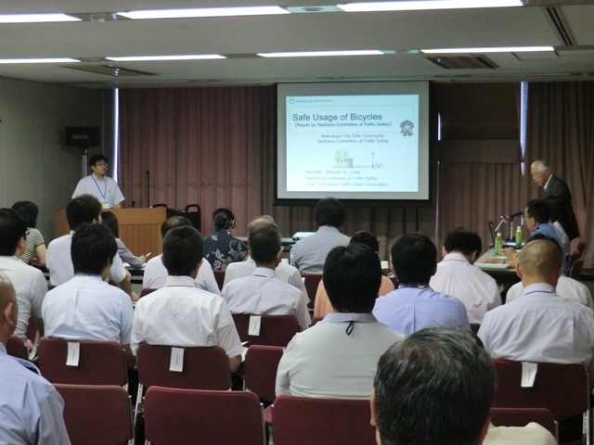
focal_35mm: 65
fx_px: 1115
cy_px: 222
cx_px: 297
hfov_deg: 29.8
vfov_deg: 22.6
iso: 640
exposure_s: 1/60
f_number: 4.4
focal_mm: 11.6
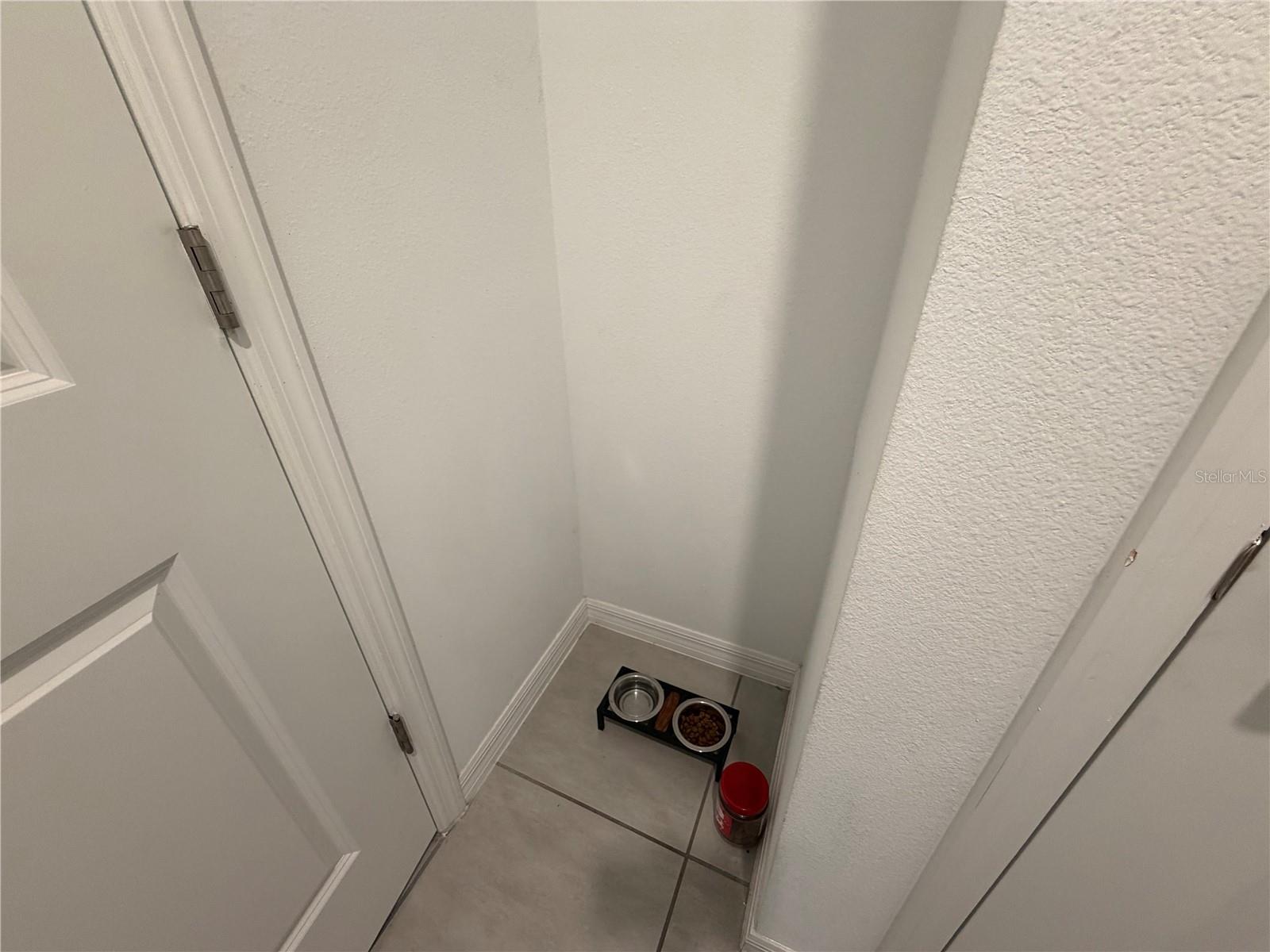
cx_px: 635
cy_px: 476
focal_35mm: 14
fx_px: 514
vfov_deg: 85.7
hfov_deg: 102.1
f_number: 2.2
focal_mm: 2.22
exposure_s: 1/60
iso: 200
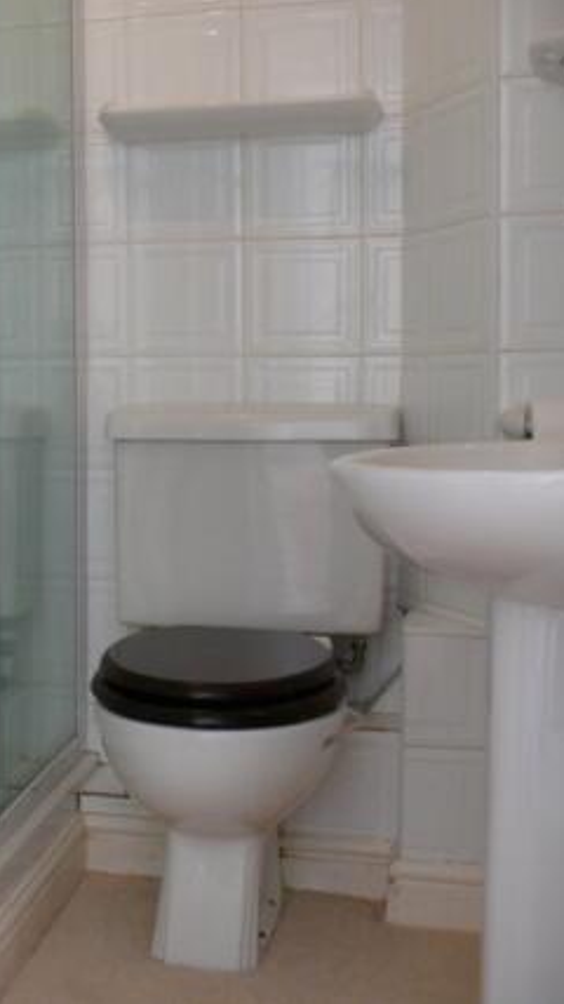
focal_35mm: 52
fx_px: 1383
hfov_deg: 21.8
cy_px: 495
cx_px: -53
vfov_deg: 39.9
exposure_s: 1/15
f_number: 2.8
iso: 200
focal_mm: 7.4
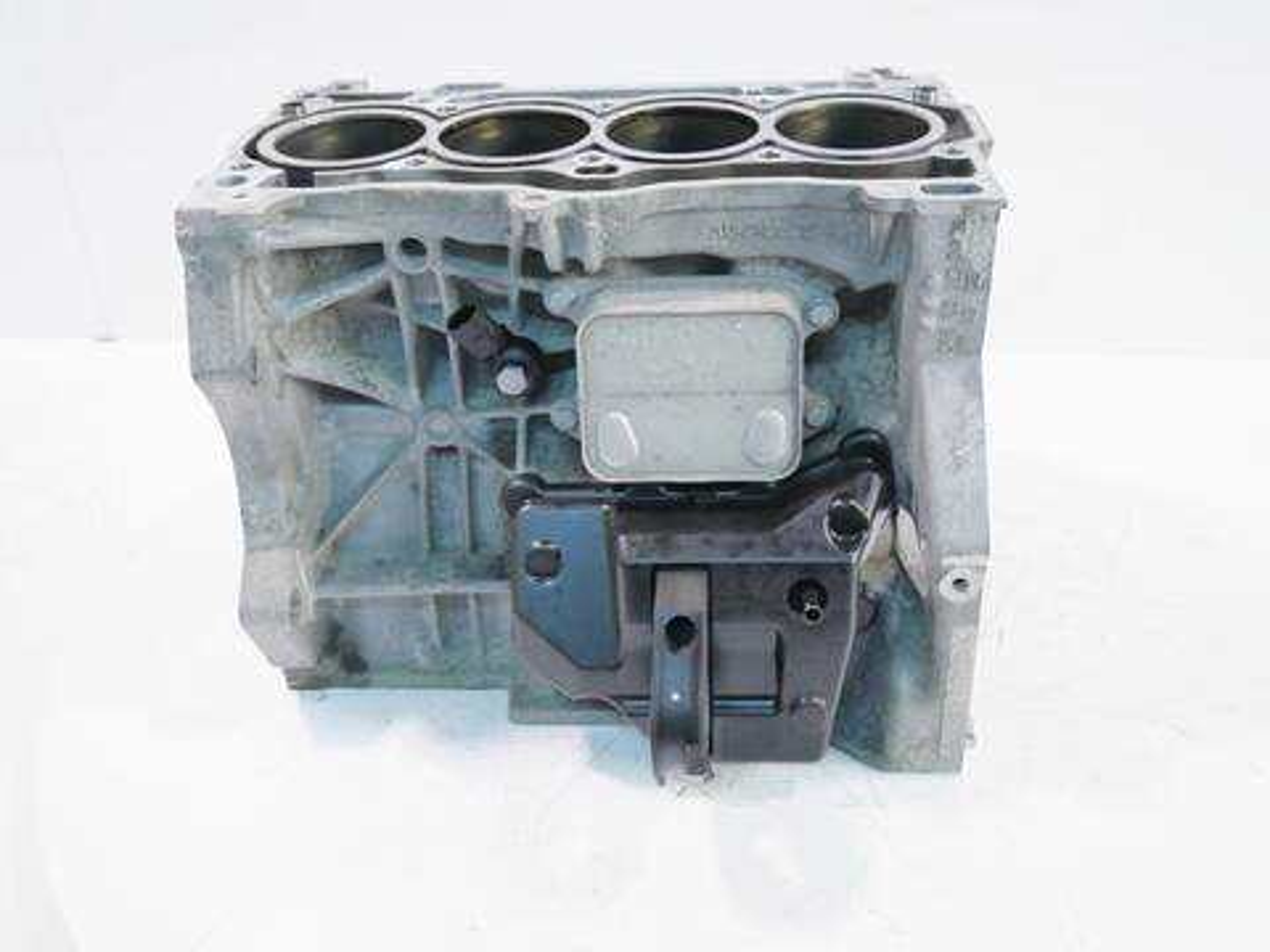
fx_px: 1174
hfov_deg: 56.8
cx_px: 635
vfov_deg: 44.2
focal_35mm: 32
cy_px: 476
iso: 500
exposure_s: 1/60
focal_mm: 16
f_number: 4
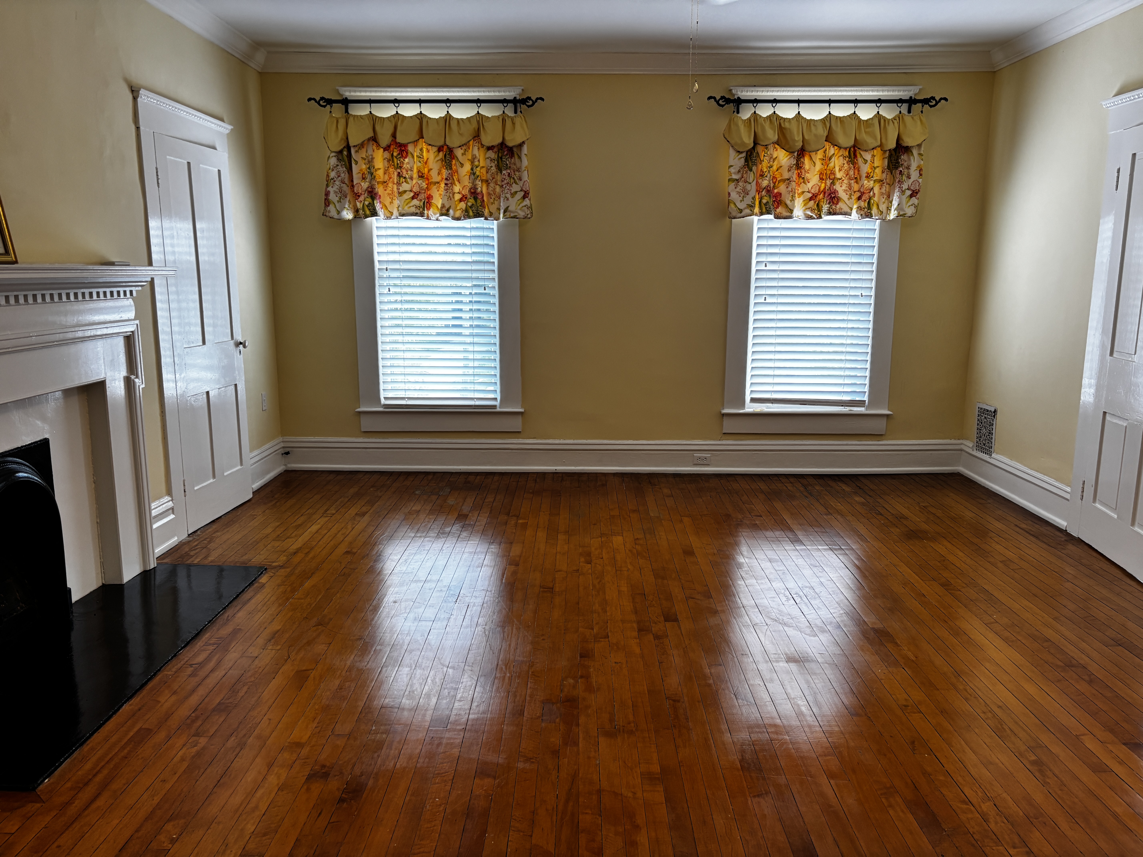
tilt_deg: -10.1
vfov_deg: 53.1
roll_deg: -0.1
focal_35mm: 26
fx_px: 859
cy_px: 428
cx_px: 572
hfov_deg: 67.3
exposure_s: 1/60
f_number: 1.6
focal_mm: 5.96
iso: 200
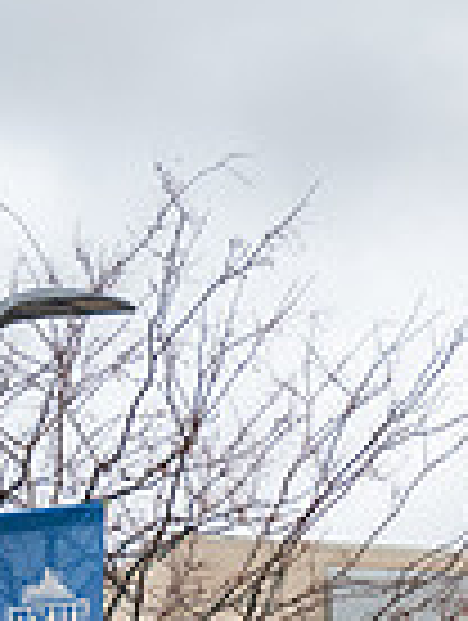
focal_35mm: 192
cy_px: 718
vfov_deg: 10.1
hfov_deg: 7.4
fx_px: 3450
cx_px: 1051
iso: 125
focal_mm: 40
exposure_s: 1/200
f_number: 4
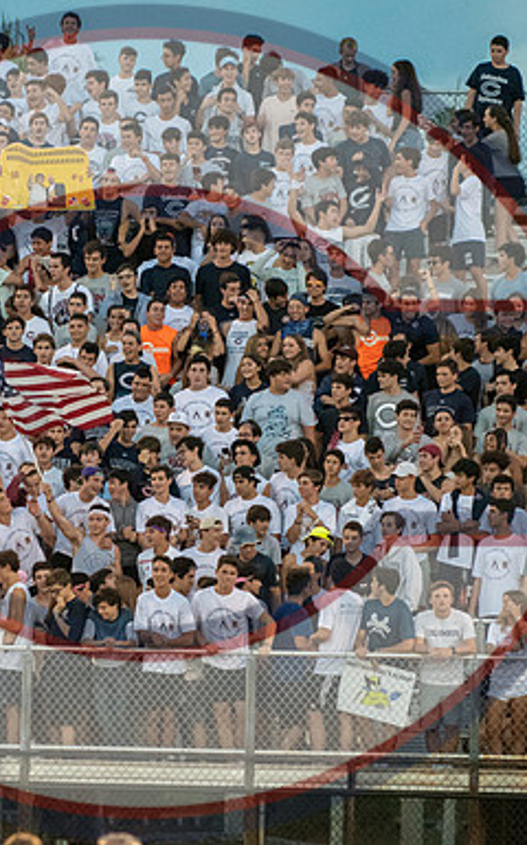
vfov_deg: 4.6
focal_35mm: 461
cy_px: 422
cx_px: 136
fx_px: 10614
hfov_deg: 2.8
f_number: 2.8
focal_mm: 200
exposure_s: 1/1600
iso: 10000
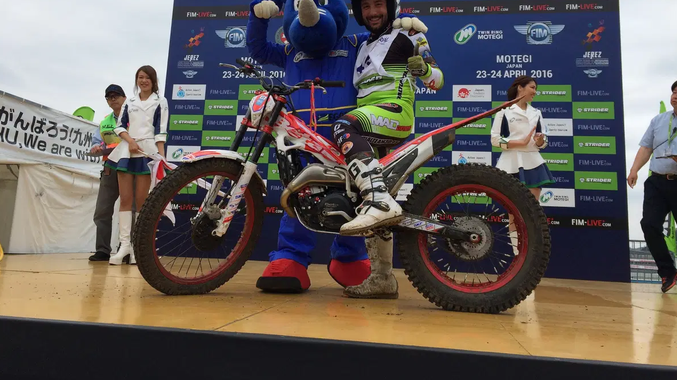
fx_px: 574
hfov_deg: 61.0
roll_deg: -0.8
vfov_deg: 36.3
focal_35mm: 32
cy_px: 131
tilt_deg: +8.5
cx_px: 337
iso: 32
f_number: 2.2
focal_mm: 4.15
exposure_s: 1/2564
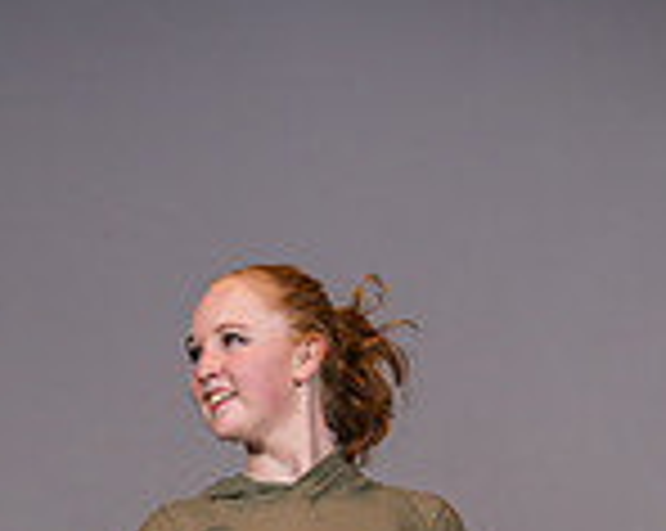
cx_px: 310
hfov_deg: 7.1
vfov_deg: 5.6
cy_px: 963
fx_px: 5335
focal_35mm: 271
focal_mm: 95
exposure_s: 1/500
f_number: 3.2
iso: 400
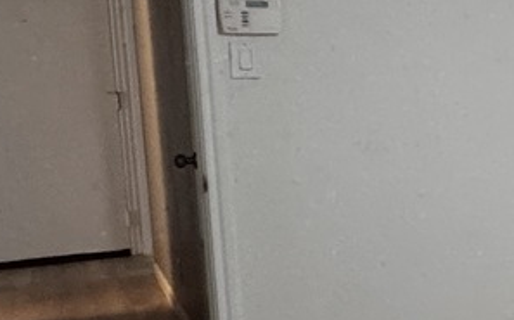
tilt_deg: -5.4
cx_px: 1026
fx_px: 1008
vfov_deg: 18.0
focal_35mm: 72
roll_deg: +0.3
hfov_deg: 18.6
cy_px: 140
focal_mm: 2.22
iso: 320
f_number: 2.2
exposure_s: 1/60
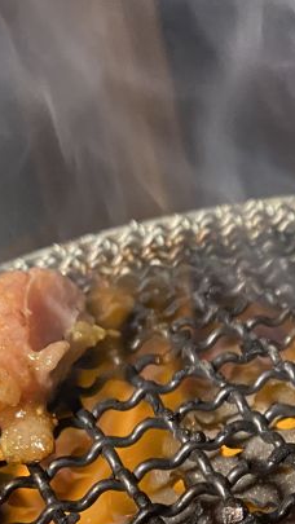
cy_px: 420
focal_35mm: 70
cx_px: 345
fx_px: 973
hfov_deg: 16.6
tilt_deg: -33.4
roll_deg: +8.0
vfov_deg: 29.4
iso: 500
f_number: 1.8
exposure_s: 1/60
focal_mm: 4.25
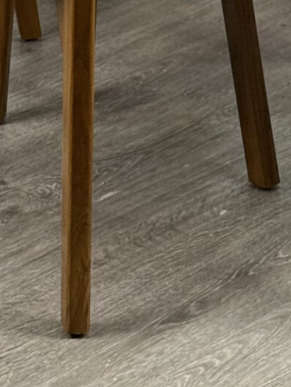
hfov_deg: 6.3
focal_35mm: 234
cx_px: 228
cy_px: -307
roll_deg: +0.3
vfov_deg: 8.2
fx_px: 2622
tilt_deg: -13.5
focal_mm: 6.76
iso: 64
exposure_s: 1/100
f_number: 1.78
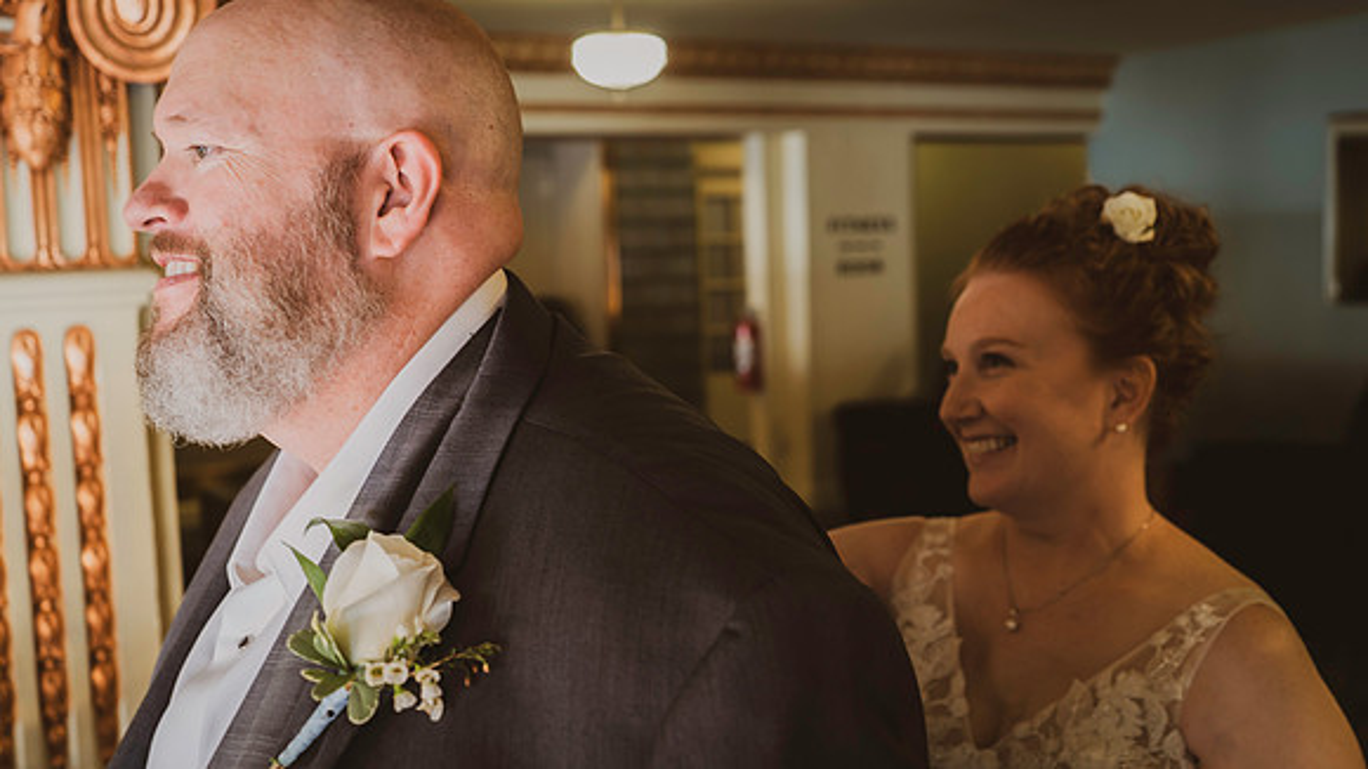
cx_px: 684
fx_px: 1368
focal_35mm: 38
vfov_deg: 31.4
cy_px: 384
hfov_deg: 53.1
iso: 800
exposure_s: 1/20
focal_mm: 36
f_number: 4
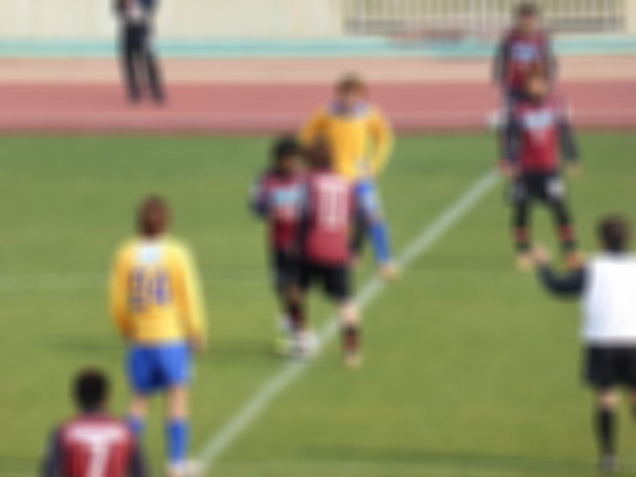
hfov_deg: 3.9
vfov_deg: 3.0
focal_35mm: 502
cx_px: 318
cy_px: 238
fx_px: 9223
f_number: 6.3
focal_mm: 81.7
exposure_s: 1/160
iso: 100
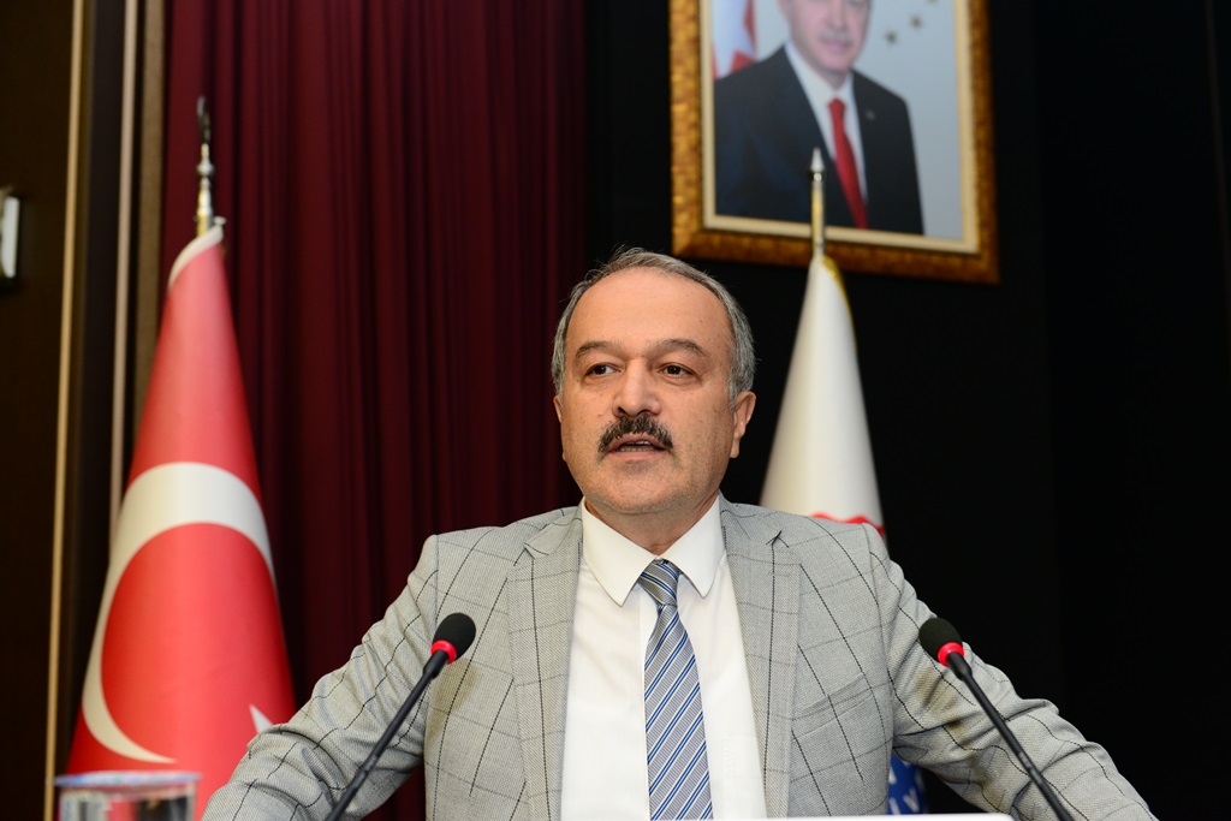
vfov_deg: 27.0
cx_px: 616
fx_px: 1710
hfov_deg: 39.6
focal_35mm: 50
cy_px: 410
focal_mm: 50
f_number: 4
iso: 1250
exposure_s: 1/125
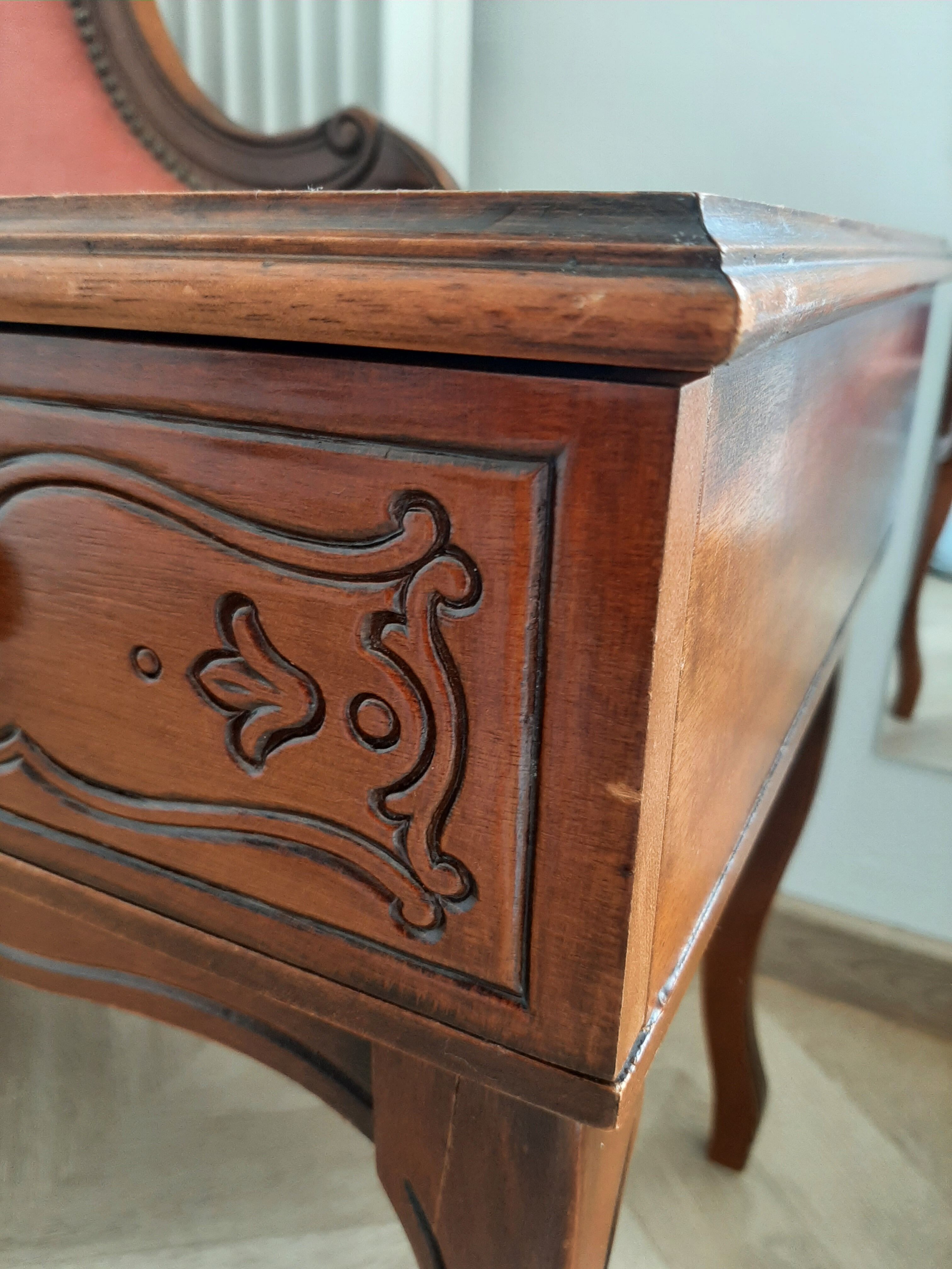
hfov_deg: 53.1
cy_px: 634
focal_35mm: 26
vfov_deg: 67.3
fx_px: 953
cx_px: 476
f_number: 1.7
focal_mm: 3.93
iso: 125
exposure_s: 1/60
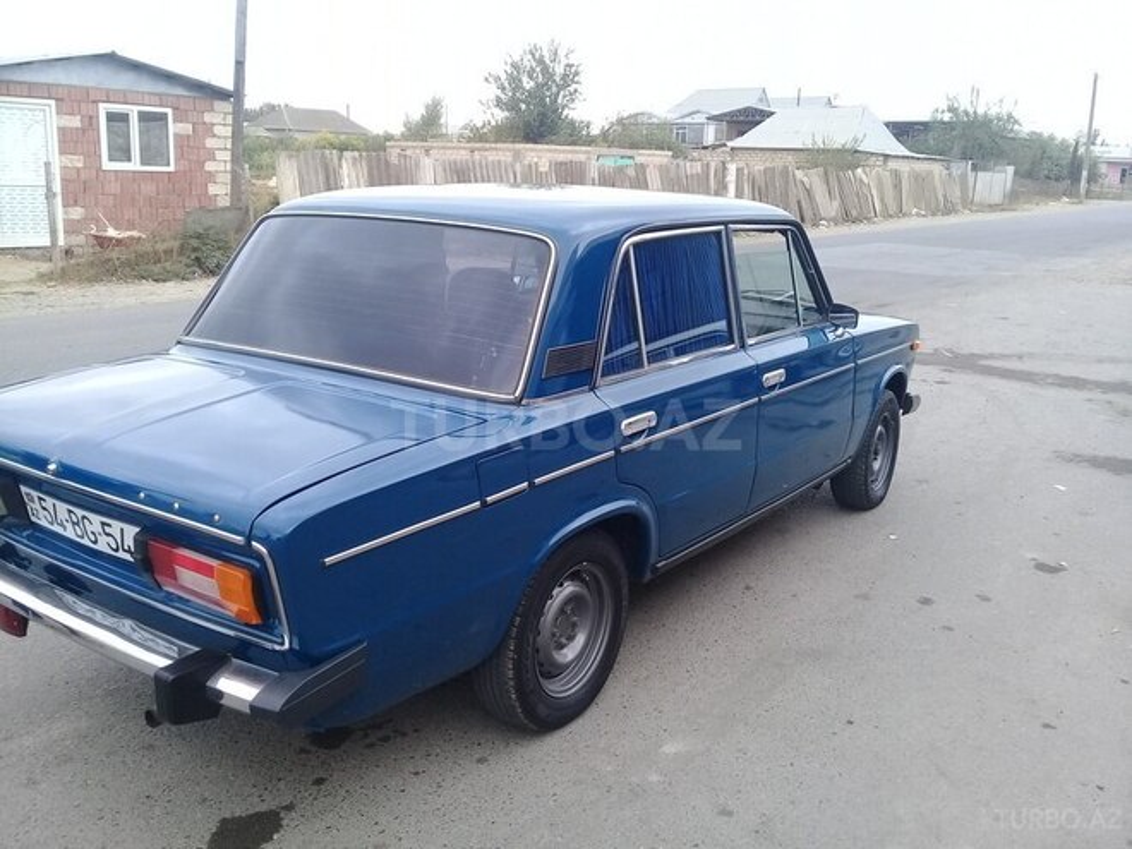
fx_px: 1014
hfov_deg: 58.4
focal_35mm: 31
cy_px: 424
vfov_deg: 45.4
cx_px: 566
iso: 50
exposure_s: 1/245
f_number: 2.2
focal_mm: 3.3
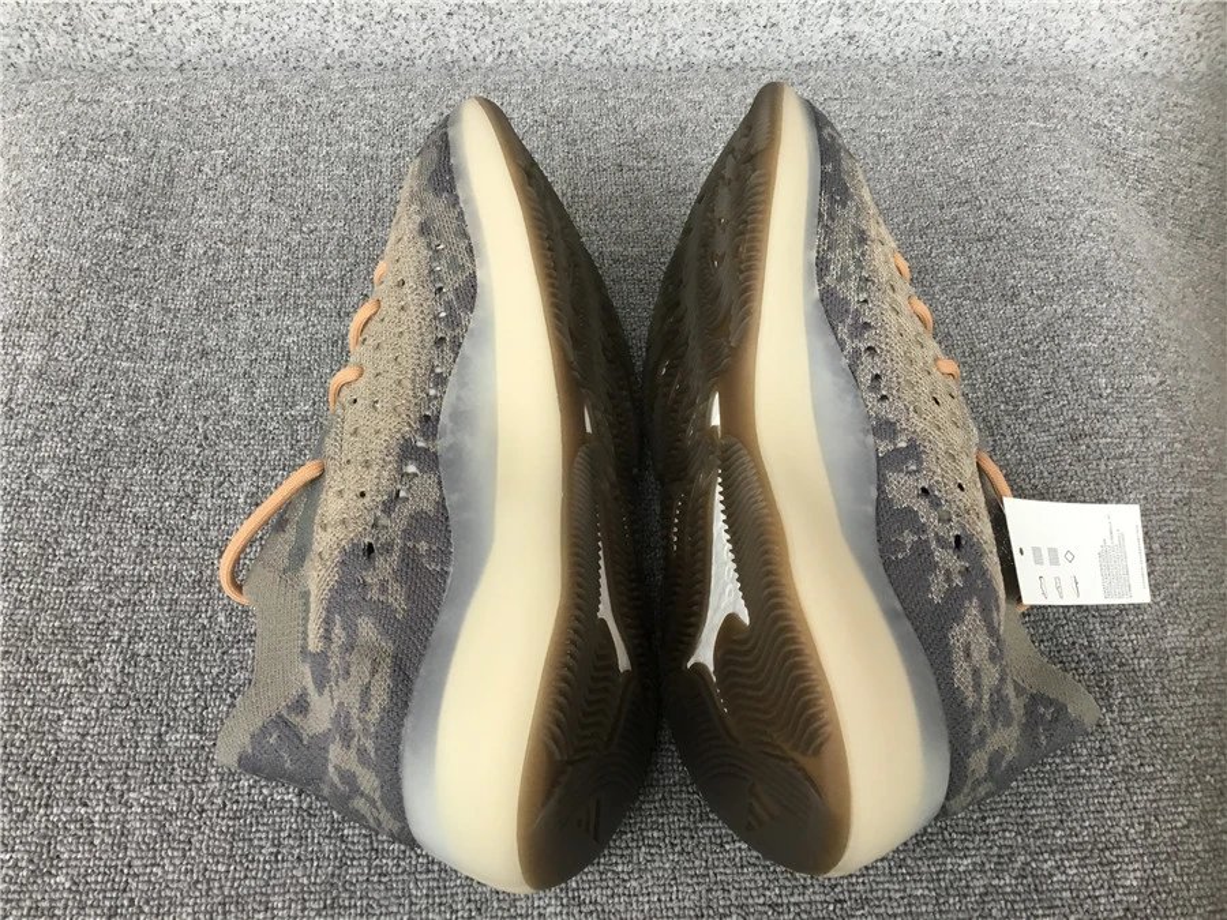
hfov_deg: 58.4
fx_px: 1099
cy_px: 460
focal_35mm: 31
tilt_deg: -55.2
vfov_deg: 45.4
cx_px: 614
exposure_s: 1/33
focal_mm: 3.3
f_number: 2.4
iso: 25
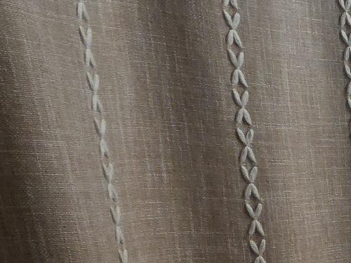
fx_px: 689
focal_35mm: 68
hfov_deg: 15.2
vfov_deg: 20.4
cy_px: 307
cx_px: 841
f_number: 2.2
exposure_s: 1/247
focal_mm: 2.2
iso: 100
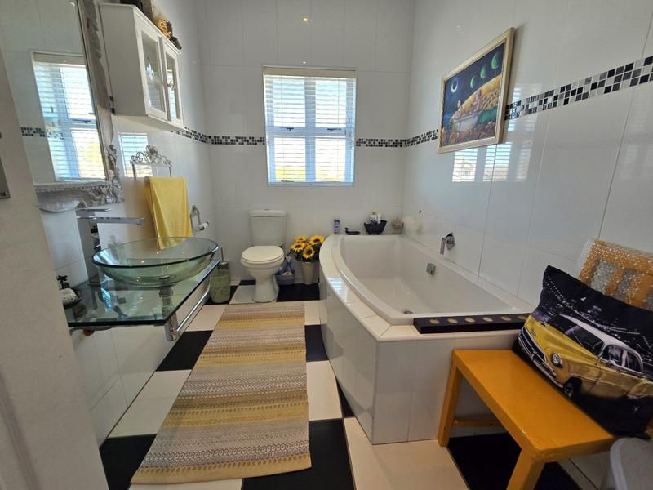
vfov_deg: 89.9
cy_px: 245
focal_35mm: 13
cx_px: 326
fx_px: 245
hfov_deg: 106.2
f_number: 2.2
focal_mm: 2.2
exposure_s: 1/101
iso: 80
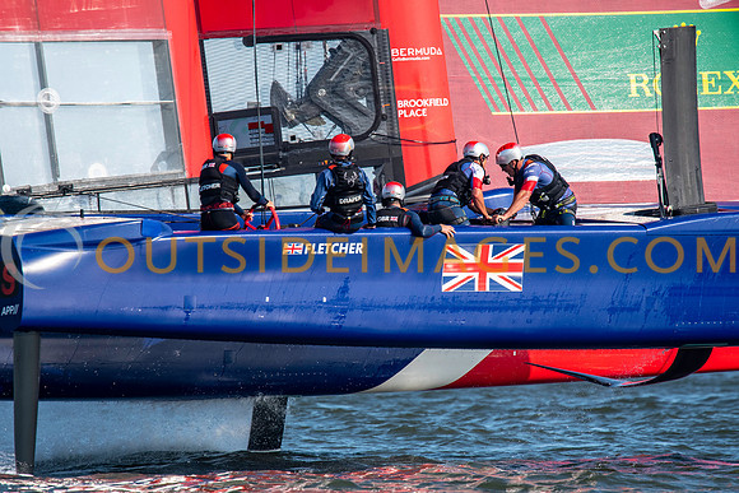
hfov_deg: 3.3
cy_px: 246
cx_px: 370
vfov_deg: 2.2
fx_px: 12935
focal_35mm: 630
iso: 500
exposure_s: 1/2000
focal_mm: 420
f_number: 5.6
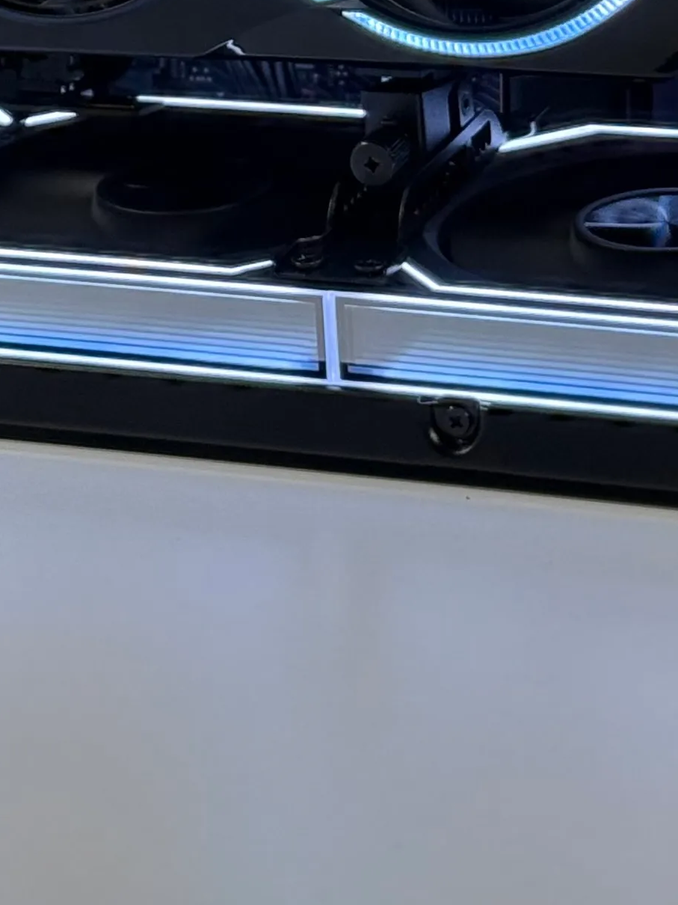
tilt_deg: +2.2
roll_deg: -0.3
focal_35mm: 160
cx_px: 207
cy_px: -585
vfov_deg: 11.6
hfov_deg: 9.3
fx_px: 4180
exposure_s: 1/60
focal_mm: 6.76
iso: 160
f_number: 1.78
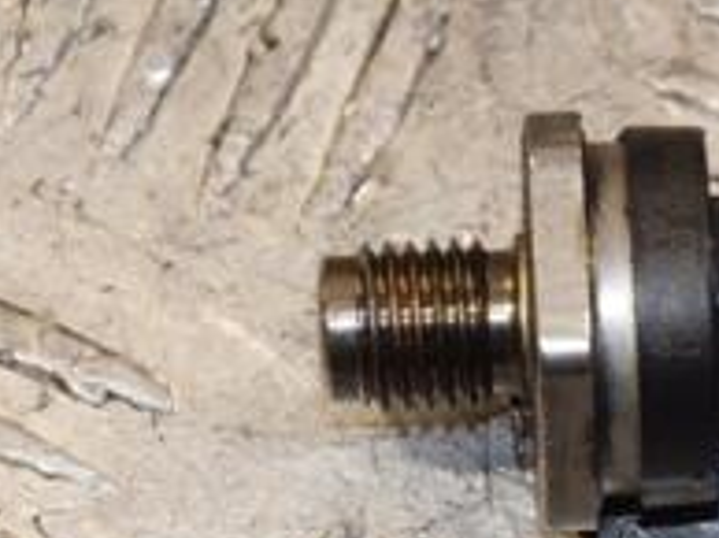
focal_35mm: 468
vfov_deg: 3.2
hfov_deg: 4.2
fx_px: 9719
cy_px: 263
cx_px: 834
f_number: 8
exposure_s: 1/200
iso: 800
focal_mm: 105
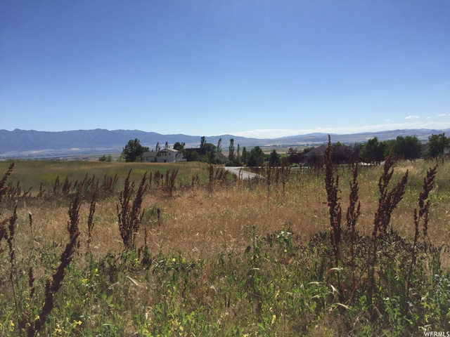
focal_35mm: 29
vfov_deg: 48.2
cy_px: 168
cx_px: 225
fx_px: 377
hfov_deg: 61.7
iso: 32
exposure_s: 1/3597
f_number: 2.2
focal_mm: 4.15
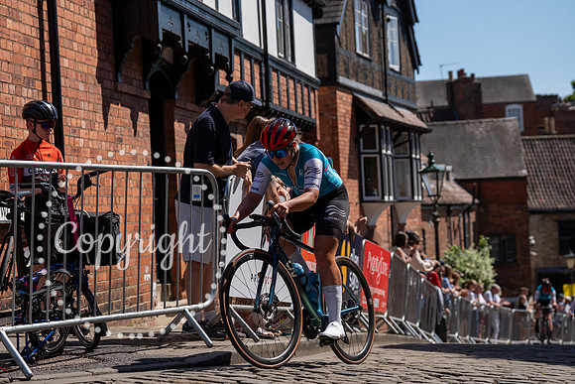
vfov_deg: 17.5
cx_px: 288
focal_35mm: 78
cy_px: 192
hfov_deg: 26.0
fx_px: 1246
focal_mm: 78
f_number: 4
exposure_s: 1/1600
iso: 100
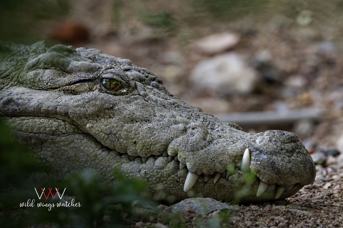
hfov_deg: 3.1
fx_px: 6306
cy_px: 114
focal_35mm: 662
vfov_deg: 2.1
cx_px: 171
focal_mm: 440
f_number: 7.1
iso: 1600
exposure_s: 1/500
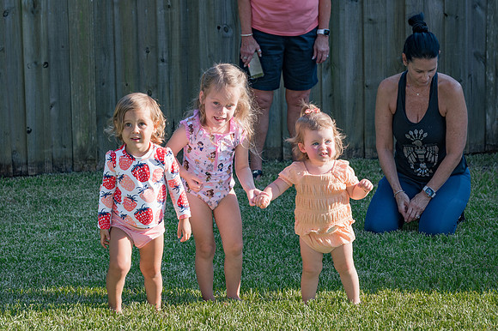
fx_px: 1825
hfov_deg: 15.5
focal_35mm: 132
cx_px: 222
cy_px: 123
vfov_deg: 10.4
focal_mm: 105
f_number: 8
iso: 200
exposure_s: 1/200
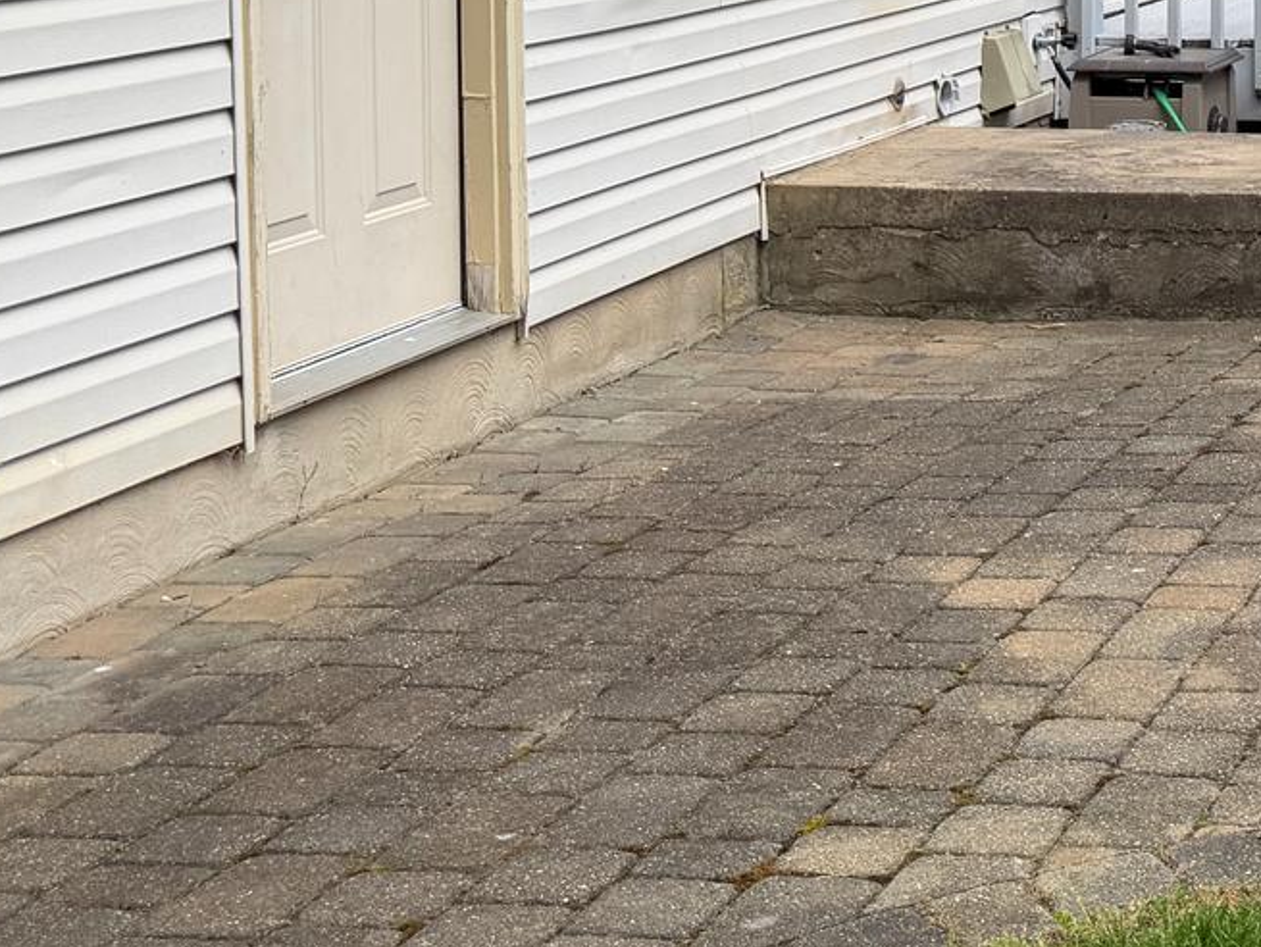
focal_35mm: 75
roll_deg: -0.9
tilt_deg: -0.1
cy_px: -89
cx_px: 1823
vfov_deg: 18.9
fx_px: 2734
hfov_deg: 22.1
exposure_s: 1/2703
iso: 80
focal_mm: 6.76
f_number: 1.78
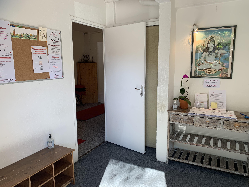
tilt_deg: -9.9
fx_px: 187
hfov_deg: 67.3
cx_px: 124
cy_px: 94
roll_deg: +0.4
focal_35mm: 26
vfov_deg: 53.1
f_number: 1.8
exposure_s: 1/100
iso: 40
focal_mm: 4.25
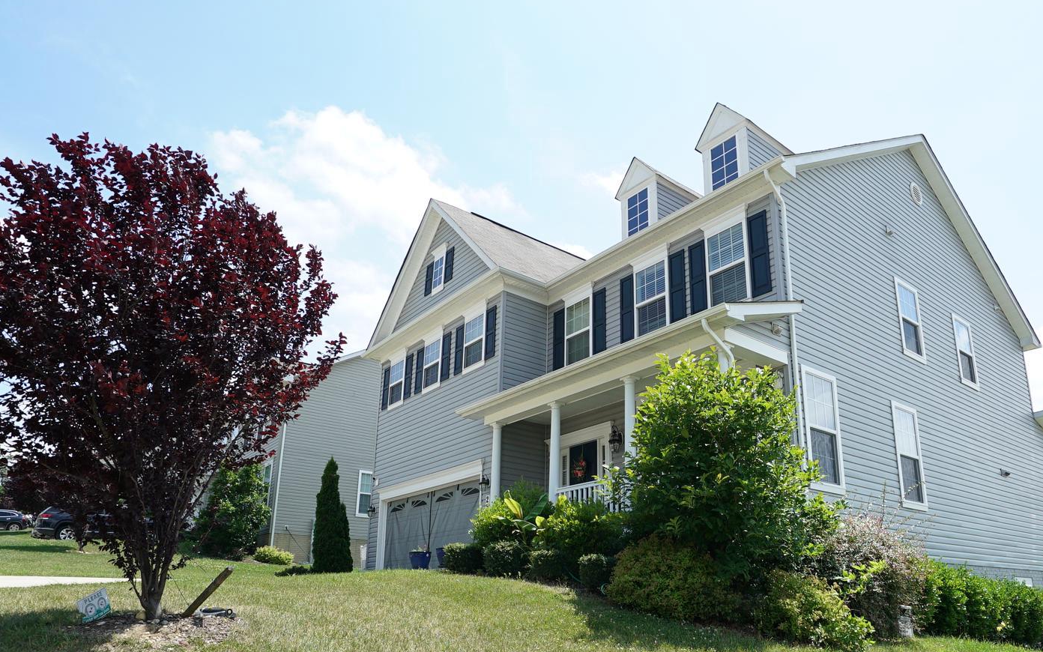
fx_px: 682
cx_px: 598
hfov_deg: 74.4
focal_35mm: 24
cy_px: 410
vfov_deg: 50.5
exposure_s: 1/500
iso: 320
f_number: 8
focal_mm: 16
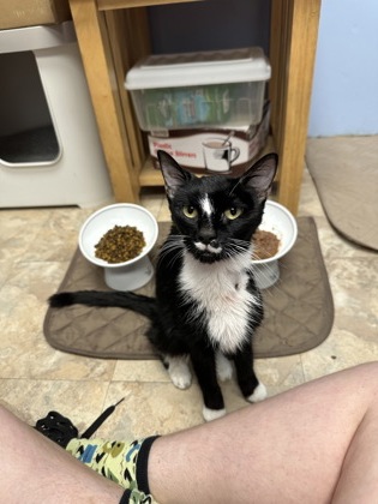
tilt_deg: -37.1
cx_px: 189
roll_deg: +5.1
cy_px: 252
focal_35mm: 24
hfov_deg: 56.8
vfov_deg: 71.6
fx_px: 349
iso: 200
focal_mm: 6.86
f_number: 1.78
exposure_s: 1/62
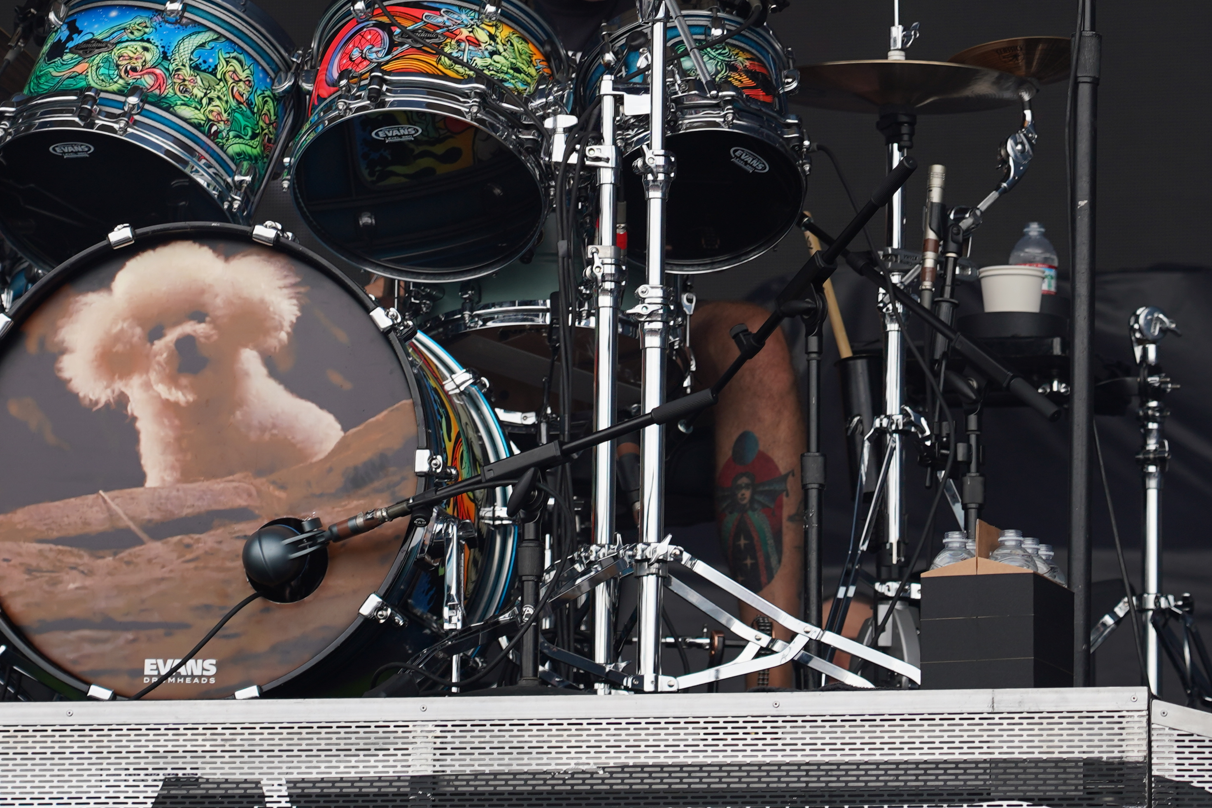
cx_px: 565
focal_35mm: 214
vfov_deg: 6.4
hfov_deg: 9.6
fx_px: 7204
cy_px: 95
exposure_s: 1/160
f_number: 4.5
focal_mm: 105
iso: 100
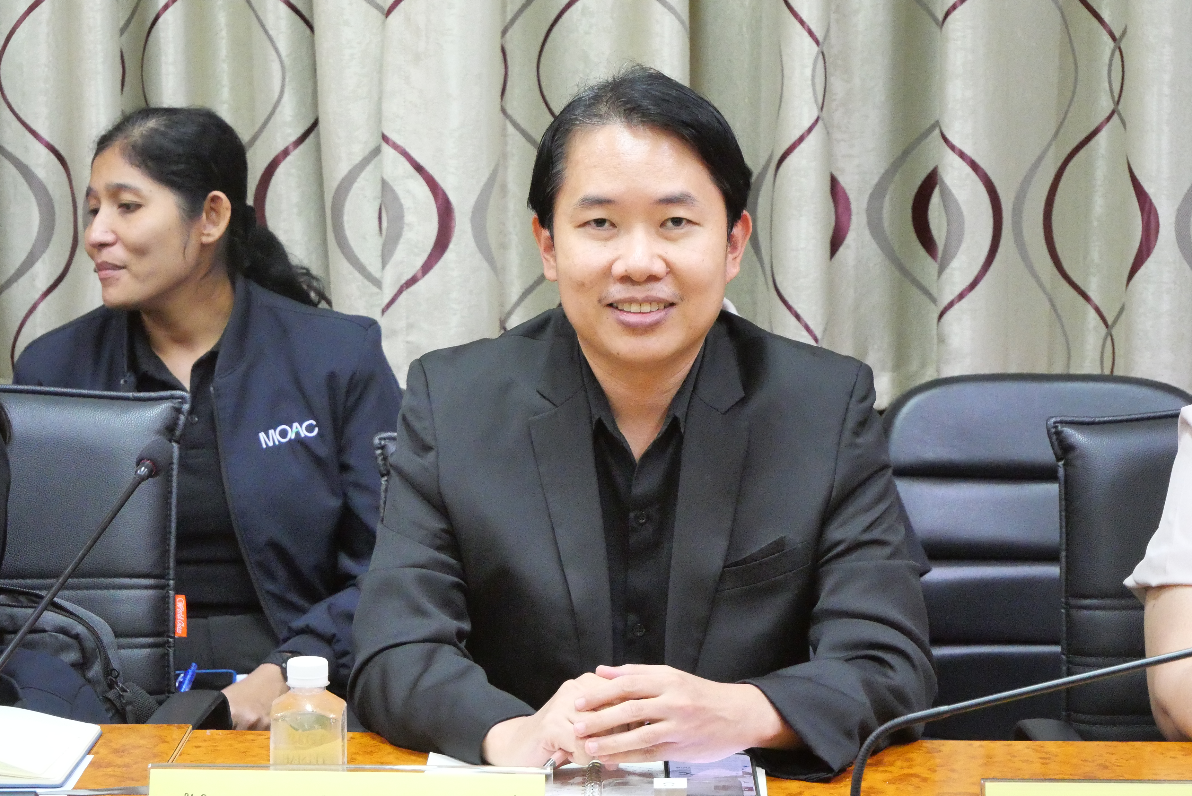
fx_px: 3578
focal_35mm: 108
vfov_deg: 12.7
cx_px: 596
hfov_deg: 18.9
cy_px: 398
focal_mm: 52
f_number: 5.6
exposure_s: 1/30
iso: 6400
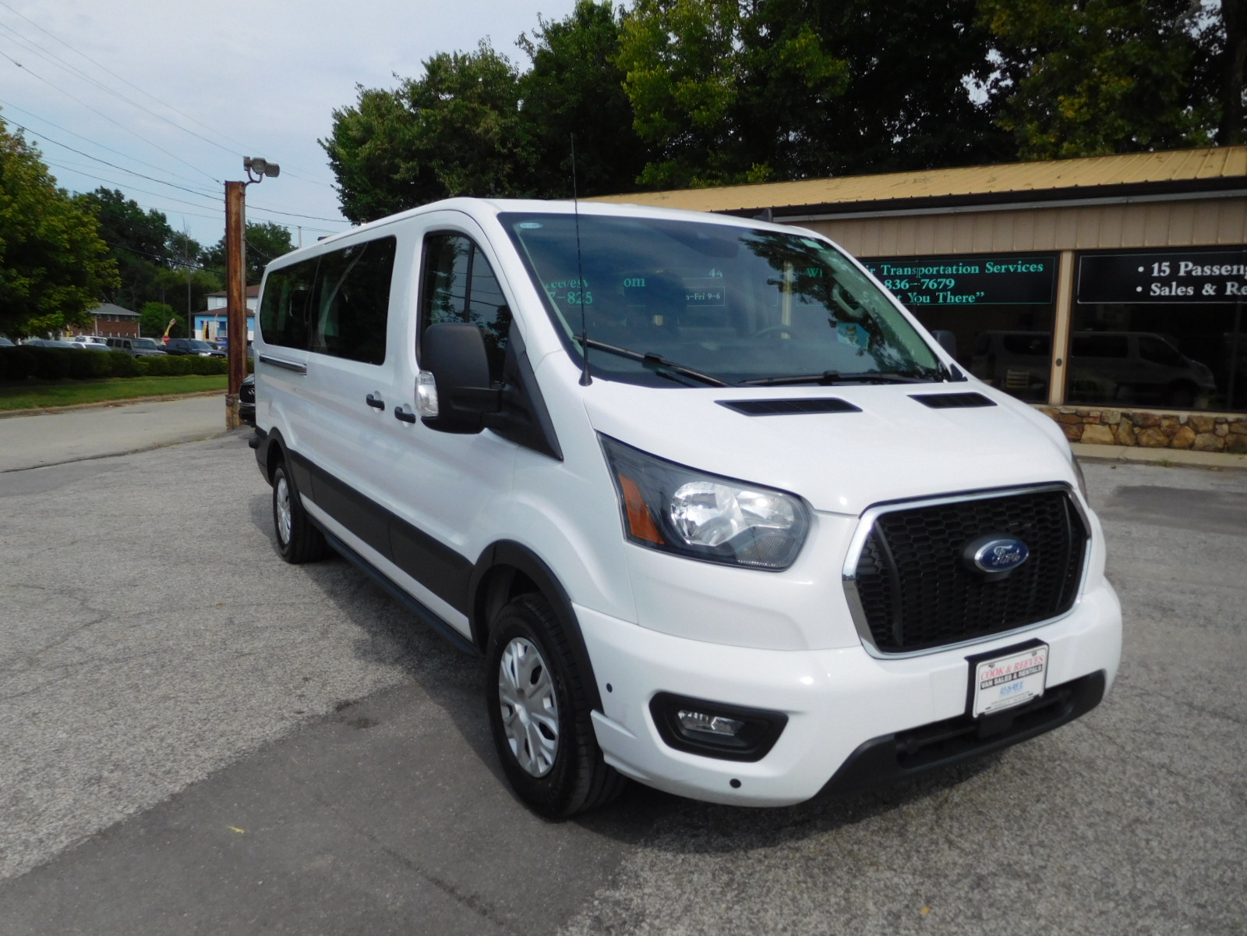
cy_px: 468
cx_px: 624
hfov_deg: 69.4
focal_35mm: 25
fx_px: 901
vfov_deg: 54.9
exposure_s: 1/640
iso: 125
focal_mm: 4.5
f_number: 6.8
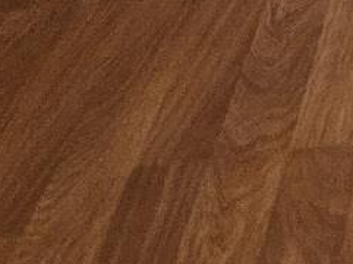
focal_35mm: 153
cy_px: -587
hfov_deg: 10.9
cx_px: 858
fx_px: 1558
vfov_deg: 8.0
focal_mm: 5.4
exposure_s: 1/120
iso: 500
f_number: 1.8
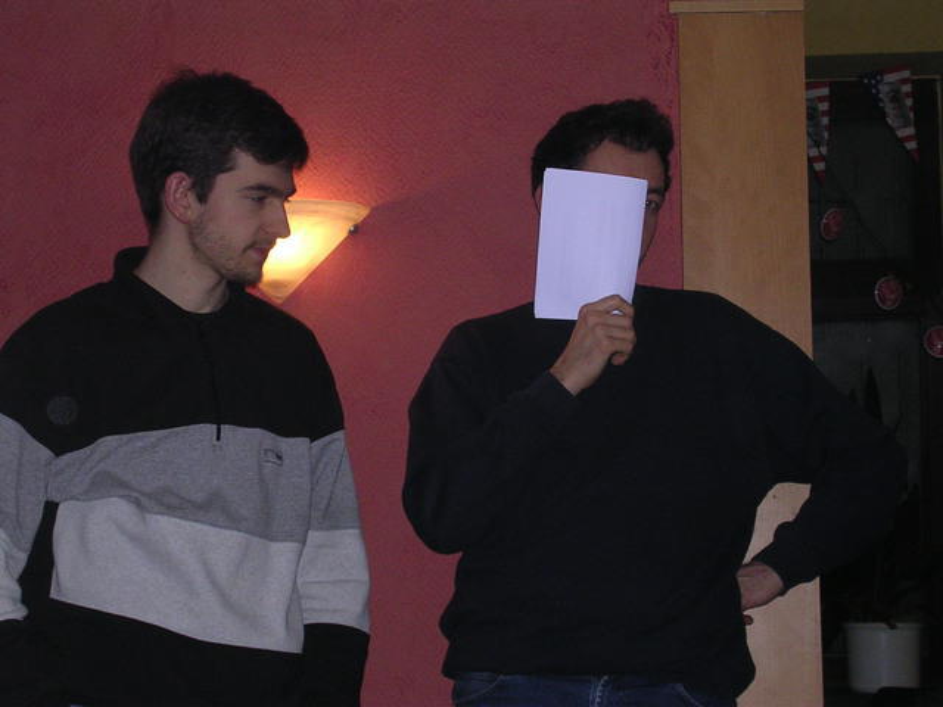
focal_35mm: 86
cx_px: 472
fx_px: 2343
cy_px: 354
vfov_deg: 17.2
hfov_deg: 22.8
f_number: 4.1
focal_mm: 13
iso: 337
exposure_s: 1/60.1
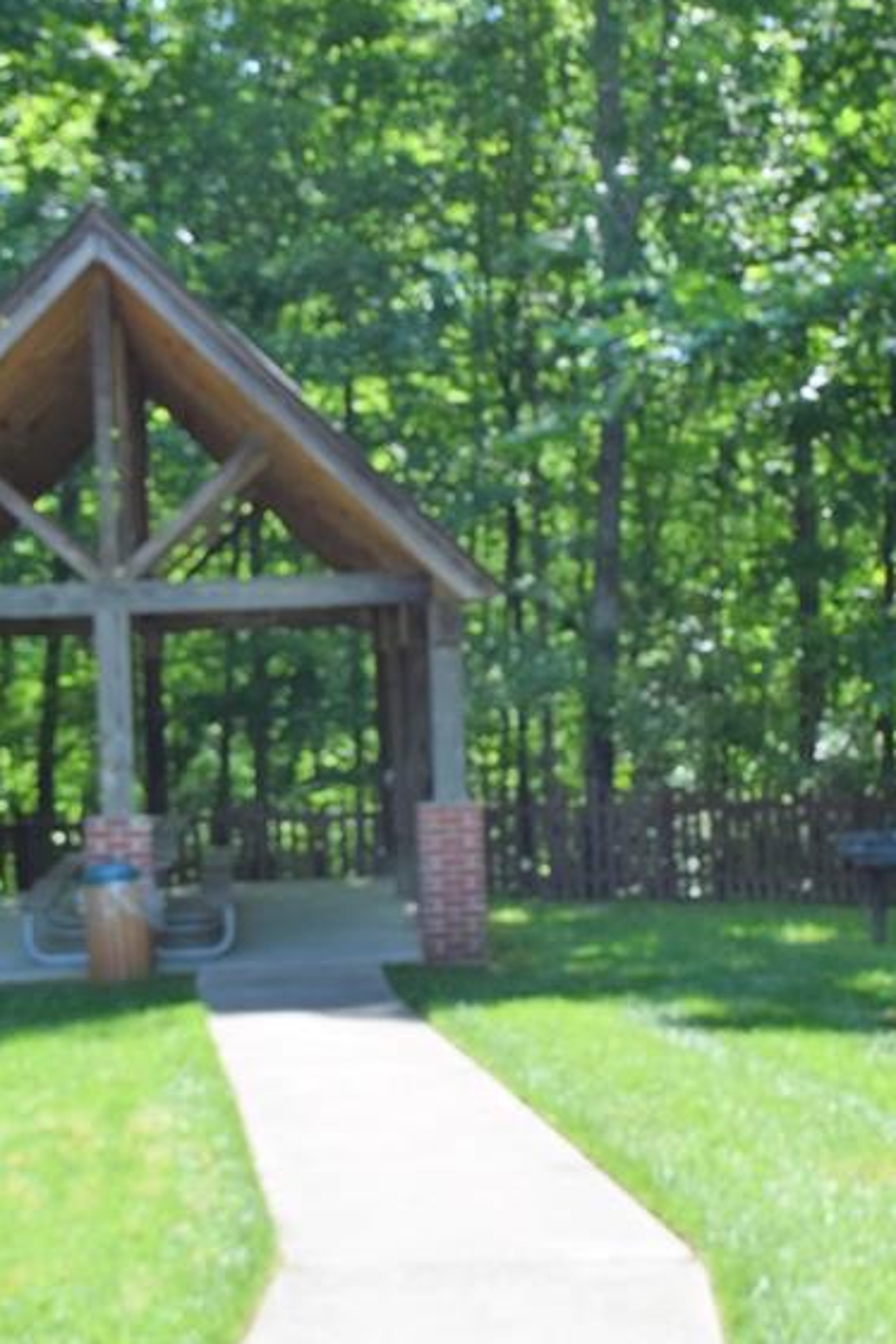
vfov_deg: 31.9
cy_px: 647
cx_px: 494
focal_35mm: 63
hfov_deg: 21.6
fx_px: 2349
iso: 100
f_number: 5.6
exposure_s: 1/125
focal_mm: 23
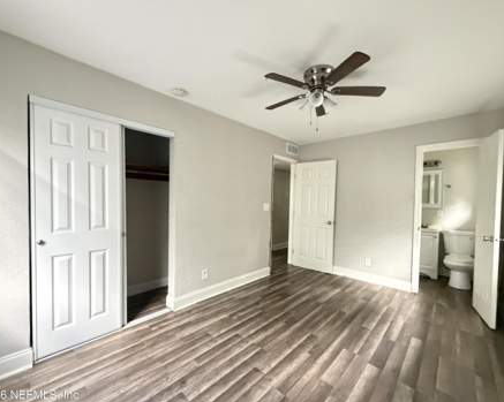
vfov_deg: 84.0
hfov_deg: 96.8
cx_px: 248
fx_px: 224
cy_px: 206
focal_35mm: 15
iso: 1600
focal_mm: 2.22
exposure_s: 1/36
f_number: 2.2
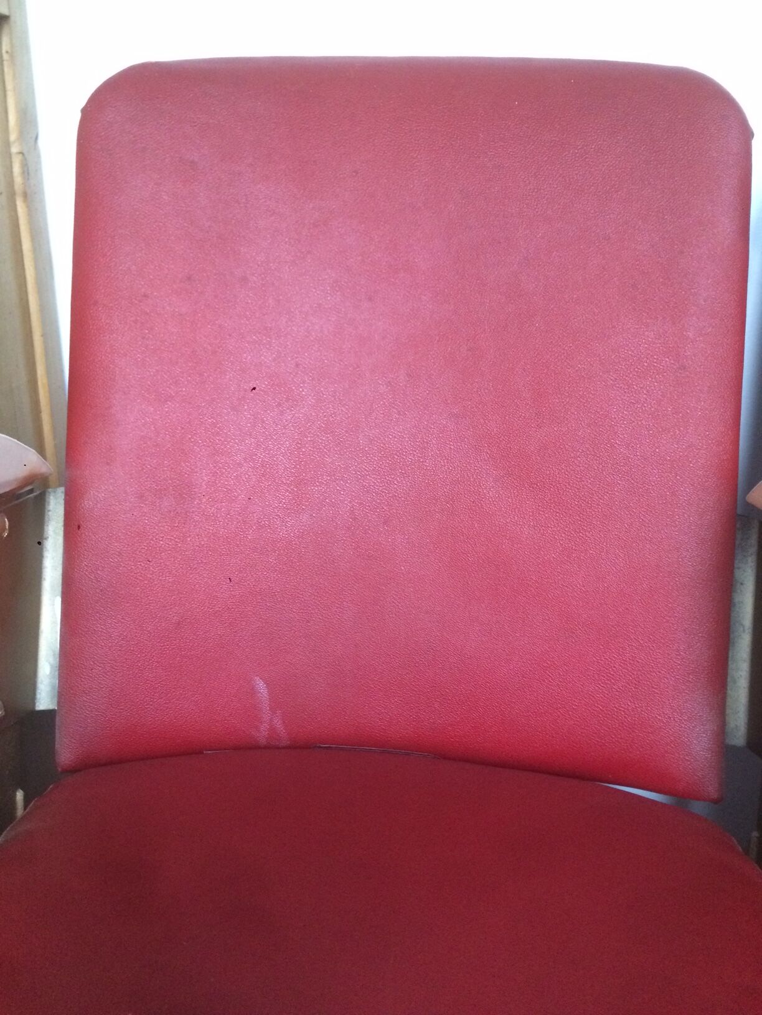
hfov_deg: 48.2
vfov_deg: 61.7
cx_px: 381
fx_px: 851
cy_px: 508
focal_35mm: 29
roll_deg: -0.5
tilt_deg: -22.5
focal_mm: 4.15
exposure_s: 1/17
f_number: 2.2
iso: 320
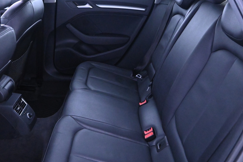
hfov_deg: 51.8
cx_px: 109
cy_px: 57
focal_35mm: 37
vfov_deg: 35.7
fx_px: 250
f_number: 3.5
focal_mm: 16
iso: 7200
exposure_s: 1/25
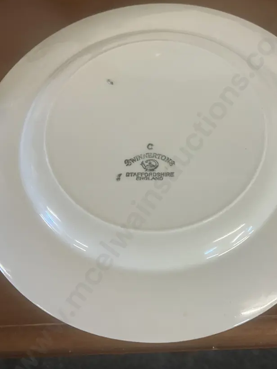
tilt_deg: -66.2
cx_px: 158
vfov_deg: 52.6
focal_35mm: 35
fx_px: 374
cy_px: 190
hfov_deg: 40.6
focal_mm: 3.99
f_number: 1.8
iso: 250
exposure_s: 1/50
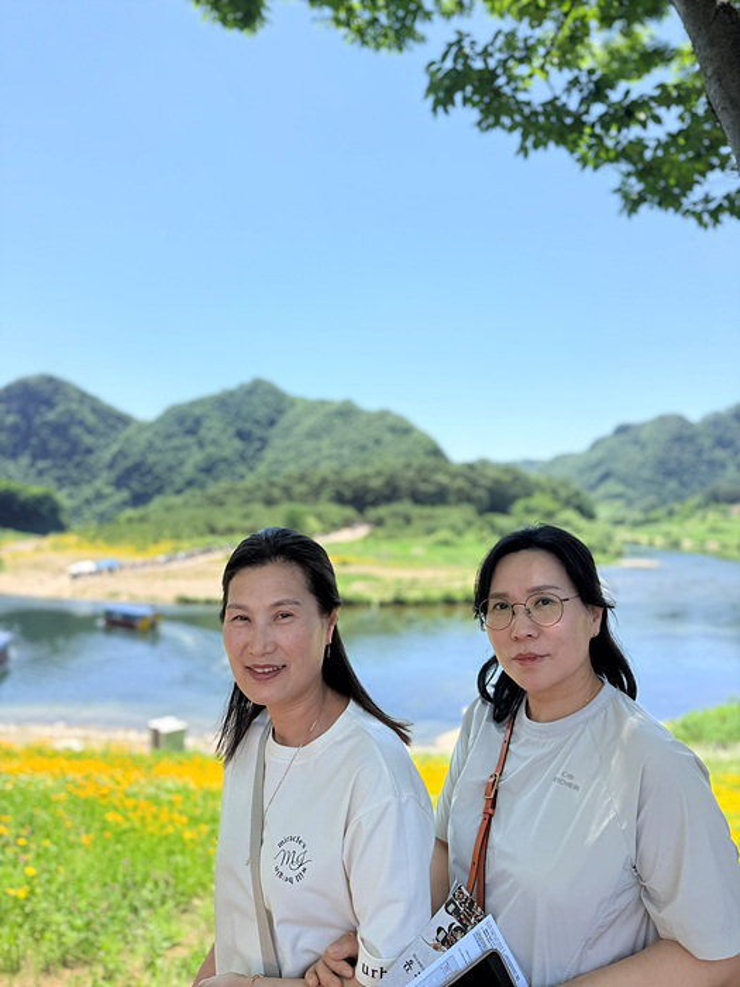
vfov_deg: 71.6
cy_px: 494
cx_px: 370
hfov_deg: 56.8
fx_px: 684
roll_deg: -0.5
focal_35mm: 24
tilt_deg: +1.7
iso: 80
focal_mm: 6.76
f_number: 1.78
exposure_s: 1/2169
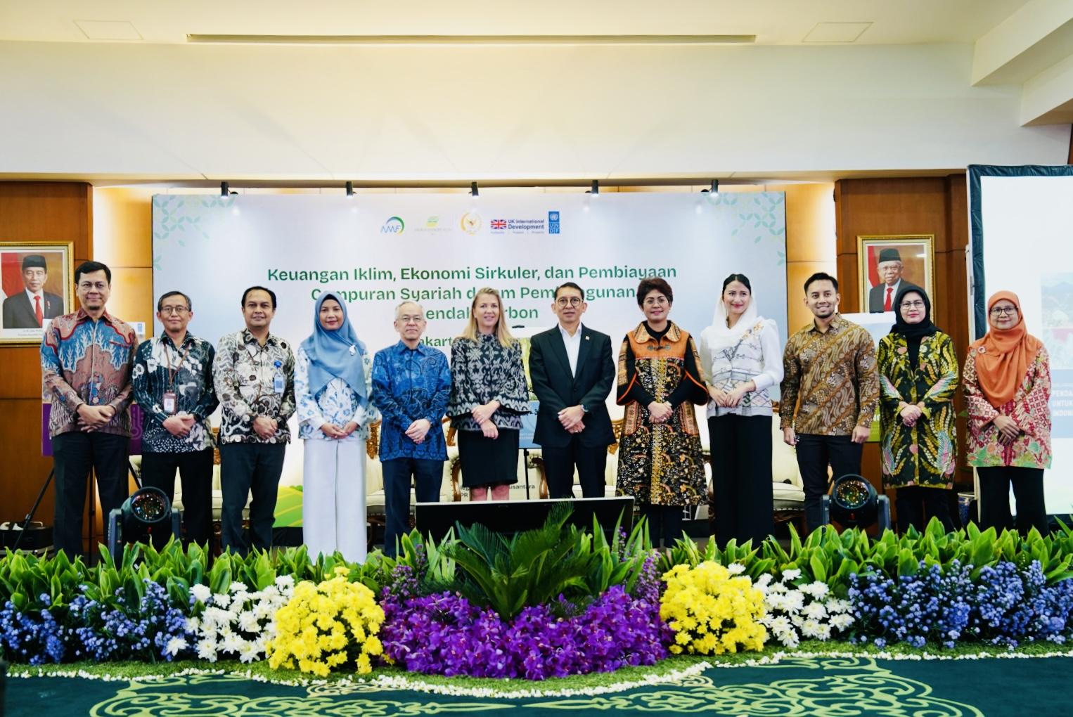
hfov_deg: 50.7
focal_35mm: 38
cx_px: 536
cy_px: 358
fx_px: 1133
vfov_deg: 35.1
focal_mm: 38
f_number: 2.8
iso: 1000
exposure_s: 1/100
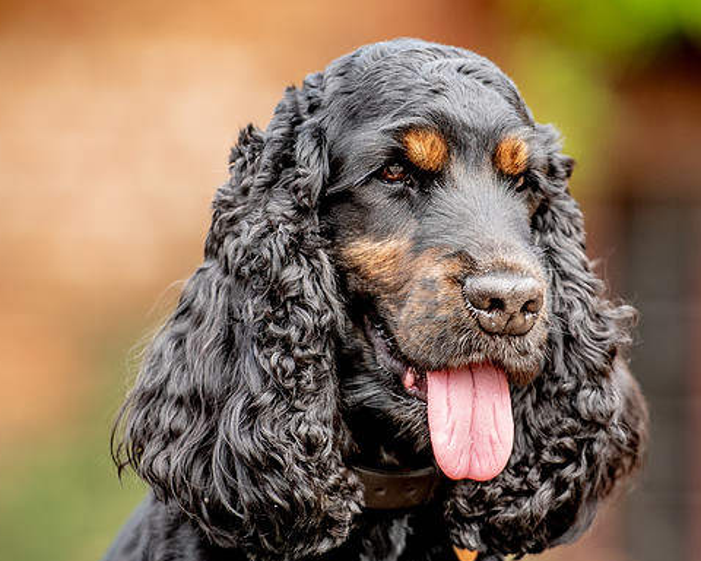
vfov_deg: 3.0
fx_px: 10705
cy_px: 186
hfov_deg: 3.8
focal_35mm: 516
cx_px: 418
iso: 400
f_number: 3.5
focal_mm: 200
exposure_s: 1/500
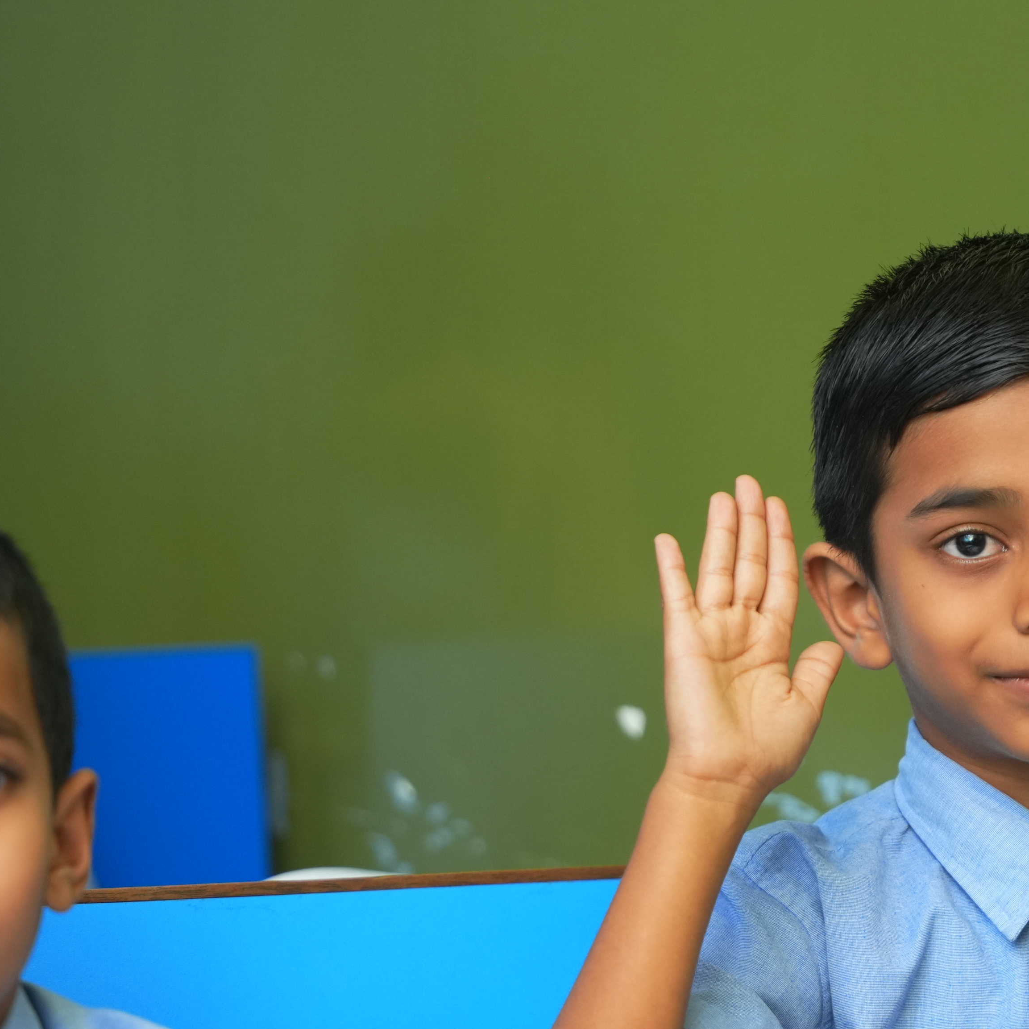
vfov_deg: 10.8
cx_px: 683
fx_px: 5415
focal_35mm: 161
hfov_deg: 10.8
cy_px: 782
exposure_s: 1/160
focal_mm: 70
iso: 800
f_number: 2.8
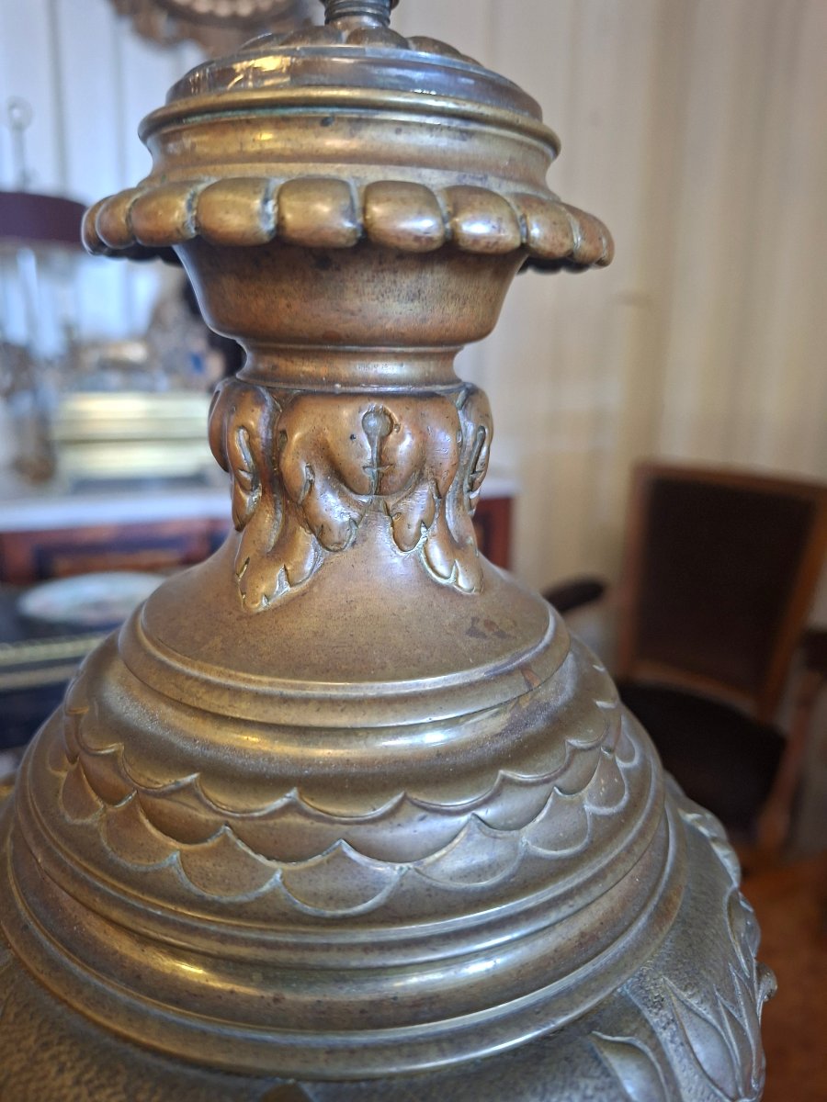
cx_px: 414
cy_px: 551
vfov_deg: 73.9
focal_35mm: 23
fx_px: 733
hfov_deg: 58.9
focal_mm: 5.54
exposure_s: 1/33
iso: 320
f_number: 1.8
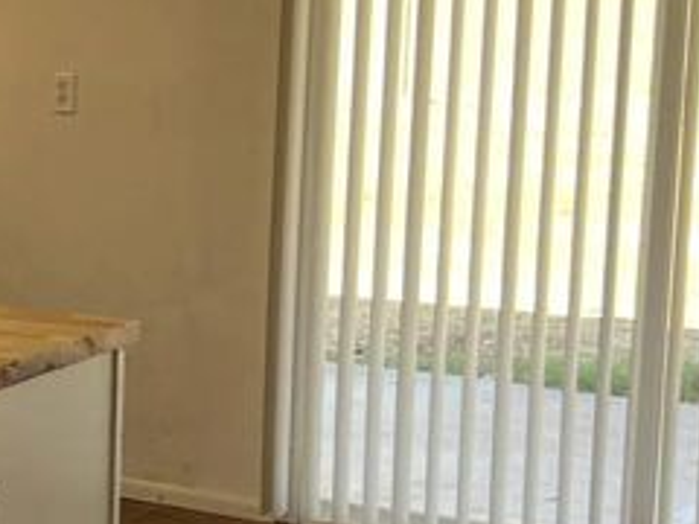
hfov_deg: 16.4
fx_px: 2241
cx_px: -294
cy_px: 224
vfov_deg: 13.3
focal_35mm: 111
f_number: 1.5
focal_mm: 5.7
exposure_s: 1/125
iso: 64
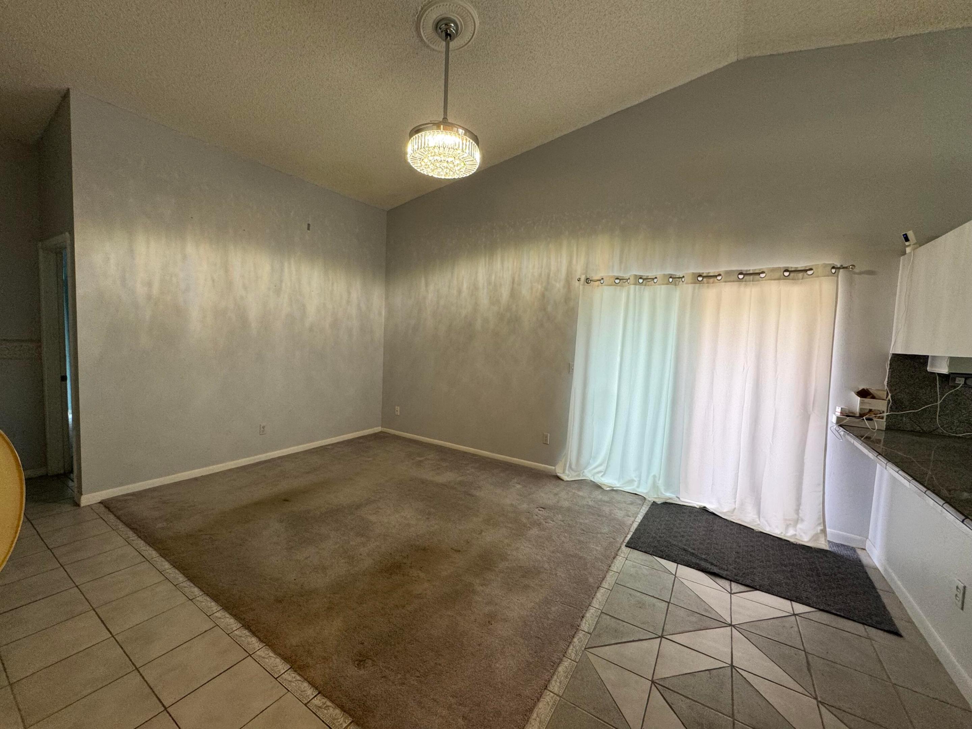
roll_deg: -2.5
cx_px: 486
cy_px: 364
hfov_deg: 102.1
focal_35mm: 14
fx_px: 393
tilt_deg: -5.3
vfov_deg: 85.7
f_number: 2.2
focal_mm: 2.22
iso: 125
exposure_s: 1/120
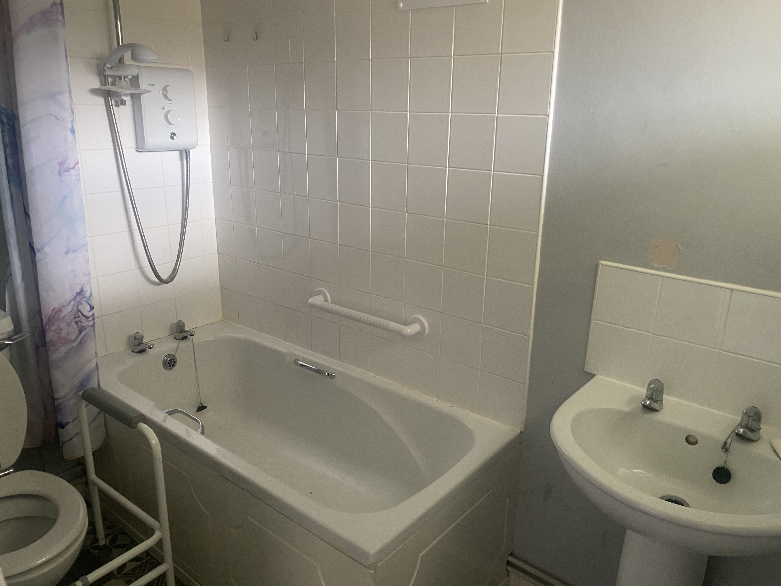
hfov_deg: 67.3
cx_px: 390
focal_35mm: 26
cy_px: 293
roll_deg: -1.0
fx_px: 587
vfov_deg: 53.1
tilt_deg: -18.1
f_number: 1.8
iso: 320
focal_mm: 4.25
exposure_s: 1/60
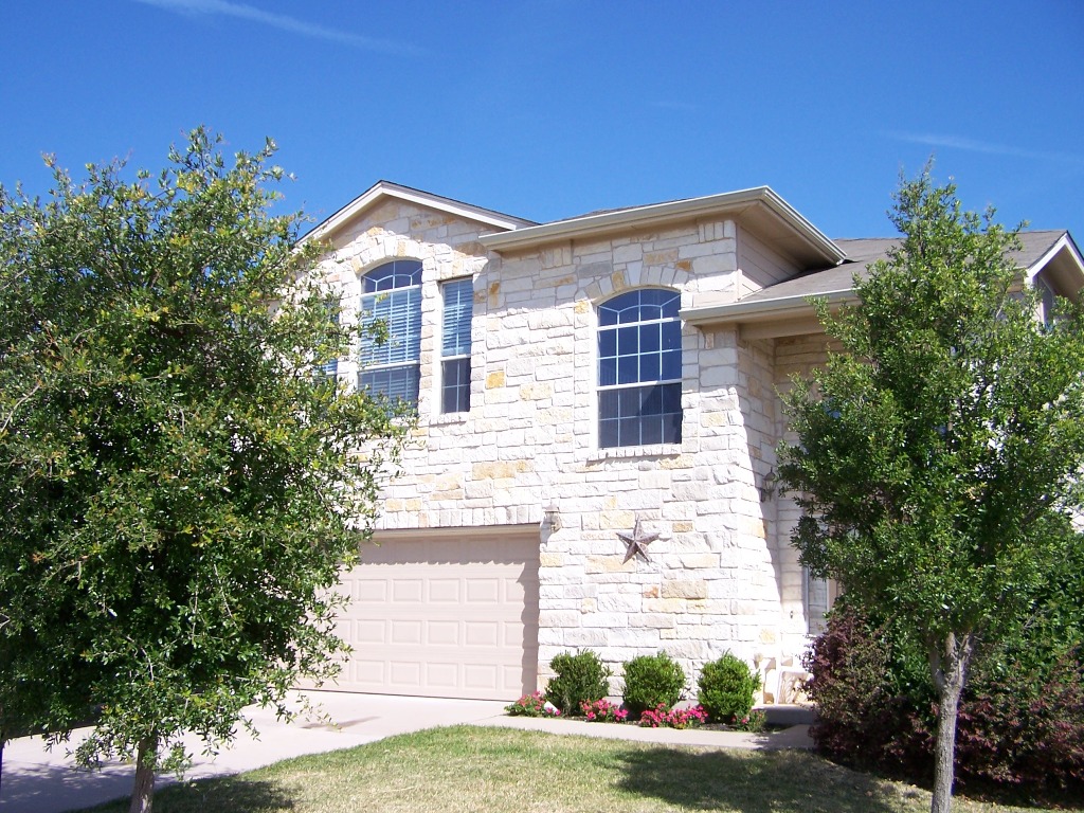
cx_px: 542
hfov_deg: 49.0
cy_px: 406
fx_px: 1190
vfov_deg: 37.7
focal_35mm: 38
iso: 80
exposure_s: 1/1000
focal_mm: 6.3
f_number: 2.8
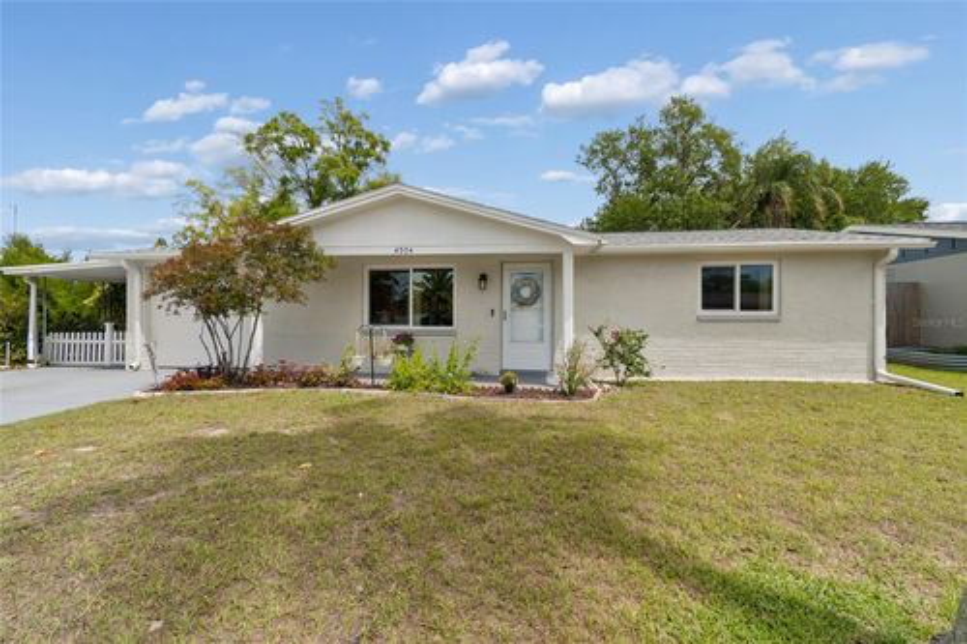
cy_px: 322
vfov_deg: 77.3
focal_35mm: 15
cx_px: 484
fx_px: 403
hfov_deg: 100.4
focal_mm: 10
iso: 100
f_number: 7.1
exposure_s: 1/40
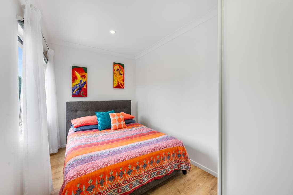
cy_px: 98
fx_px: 114
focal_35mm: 14
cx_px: 146
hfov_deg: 104.3
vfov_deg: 81.2
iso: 400
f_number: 8
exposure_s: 1/6
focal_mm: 14
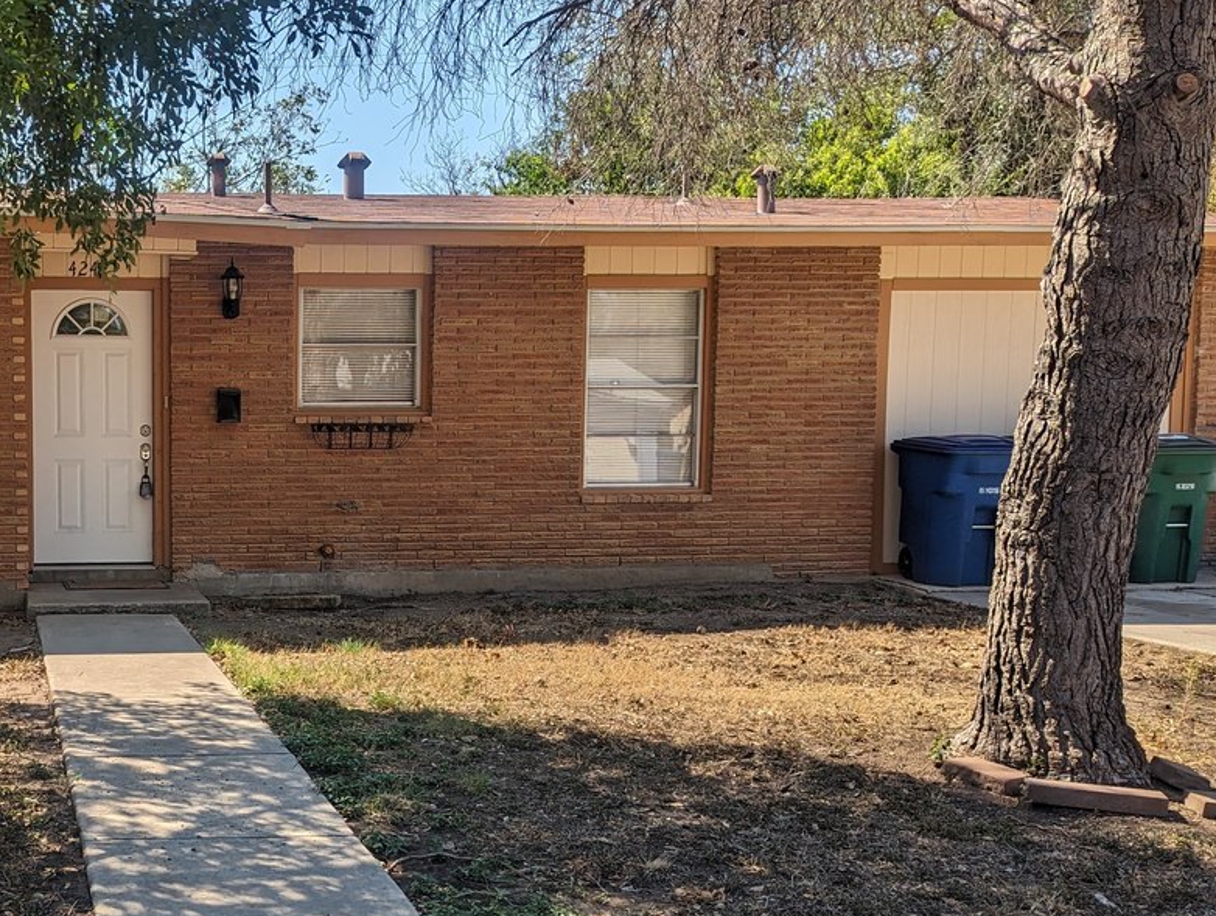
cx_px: 169
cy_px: 558
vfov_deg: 32.8
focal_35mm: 44
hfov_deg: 40.3
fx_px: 1548
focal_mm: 6.81
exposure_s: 1/1770
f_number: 1.85
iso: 47
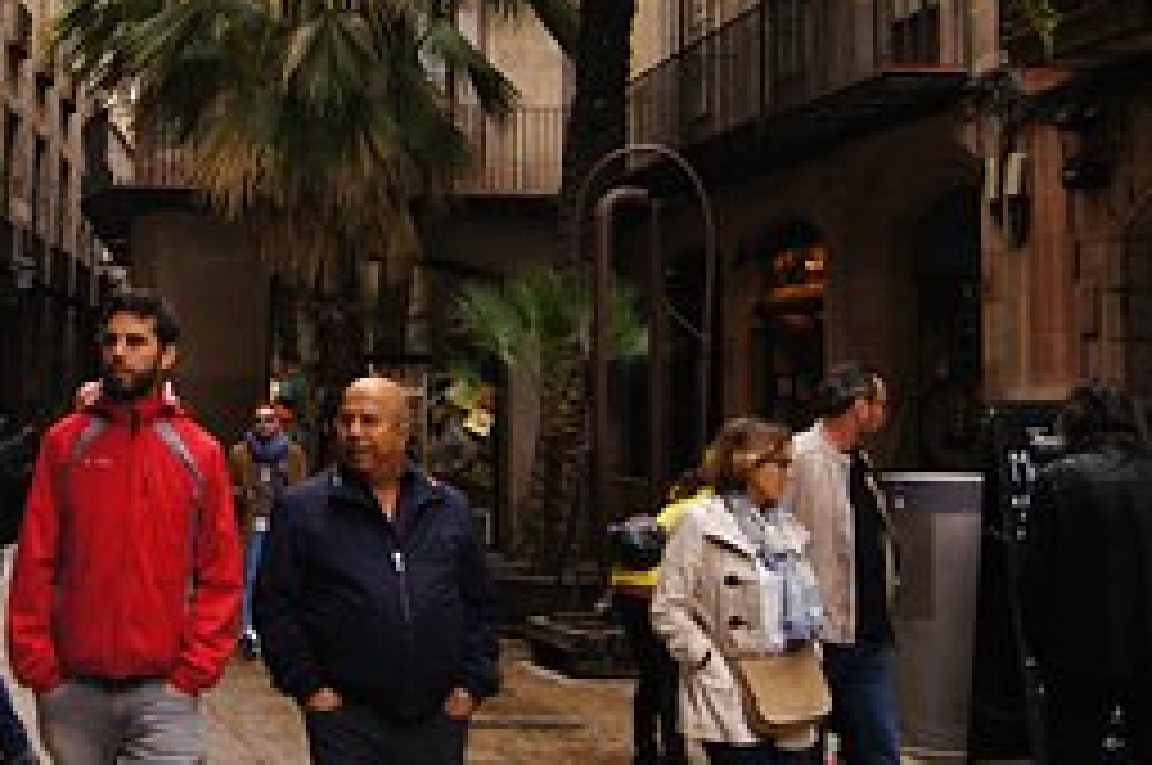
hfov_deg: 27.6
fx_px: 2301
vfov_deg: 18.7
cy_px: 126
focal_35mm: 72
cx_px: 234
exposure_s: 1/500
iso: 800
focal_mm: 24
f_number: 5.6
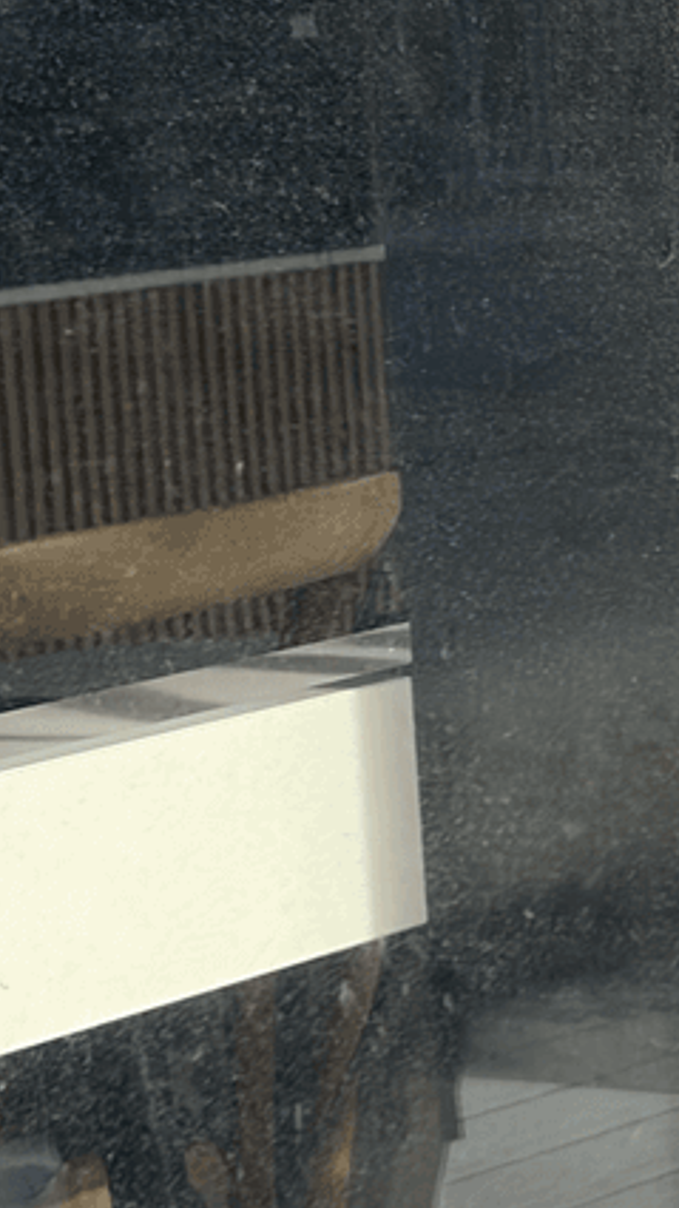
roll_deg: +1.9
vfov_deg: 13.4
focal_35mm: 160
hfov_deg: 7.4
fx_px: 5122
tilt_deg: -10.0
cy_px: 856
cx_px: 1165
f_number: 1.6
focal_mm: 5.96
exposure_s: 1/810
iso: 32
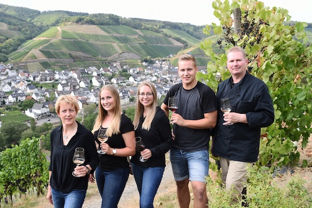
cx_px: 146
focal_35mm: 38
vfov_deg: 35.1
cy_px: 112
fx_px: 329
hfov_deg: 50.6
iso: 400
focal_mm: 35
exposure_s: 1/180
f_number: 8
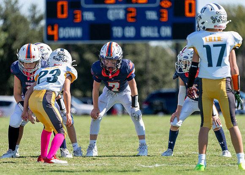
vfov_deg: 3.2
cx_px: 120
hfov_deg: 4.5
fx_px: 3107
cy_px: 88
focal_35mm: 447
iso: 250
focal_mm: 400
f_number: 5.6
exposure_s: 1/1000
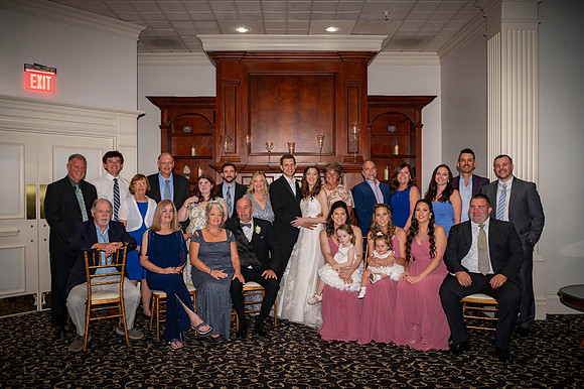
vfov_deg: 44.9
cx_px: 292
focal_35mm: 29
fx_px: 470
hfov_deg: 63.7
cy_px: 194
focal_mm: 29
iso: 800
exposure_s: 1/125
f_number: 6.3
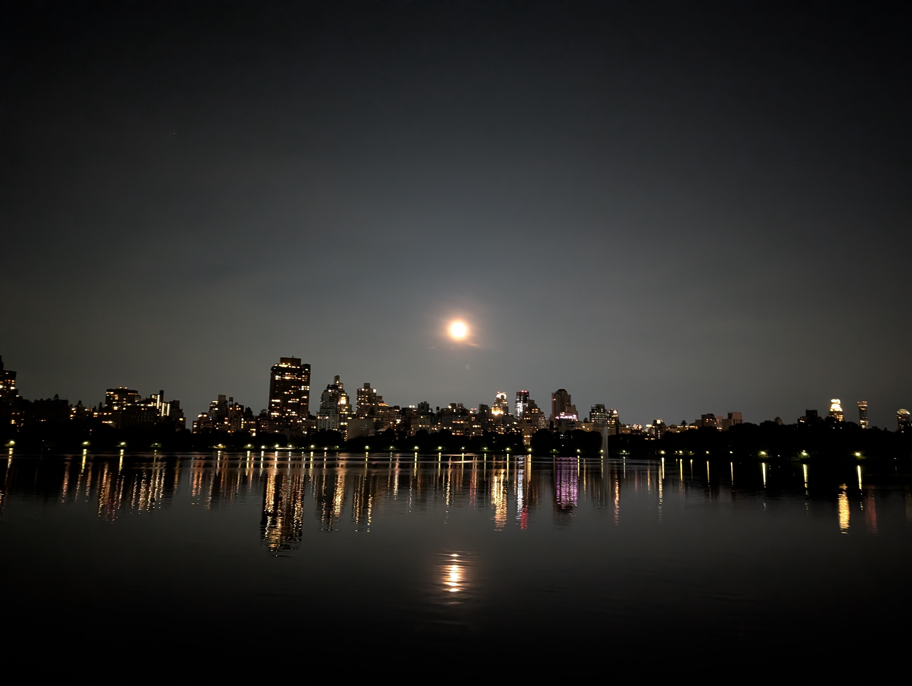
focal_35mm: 24
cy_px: 343
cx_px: 456
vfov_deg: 56.9
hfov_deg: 71.5
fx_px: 633
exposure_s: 1/14.9
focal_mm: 6.9
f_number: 1.68
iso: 2702
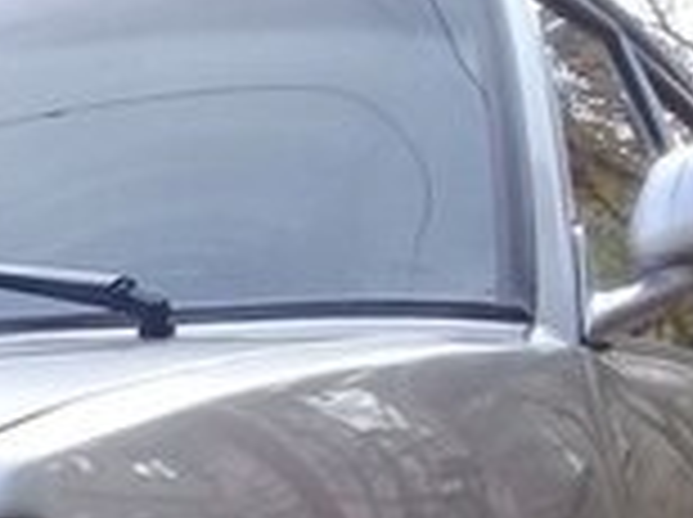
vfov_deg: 10.6
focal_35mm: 133
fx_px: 2658
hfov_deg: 13.7
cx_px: -441
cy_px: 881
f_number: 2.2
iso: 50
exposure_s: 1/217
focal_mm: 3.3
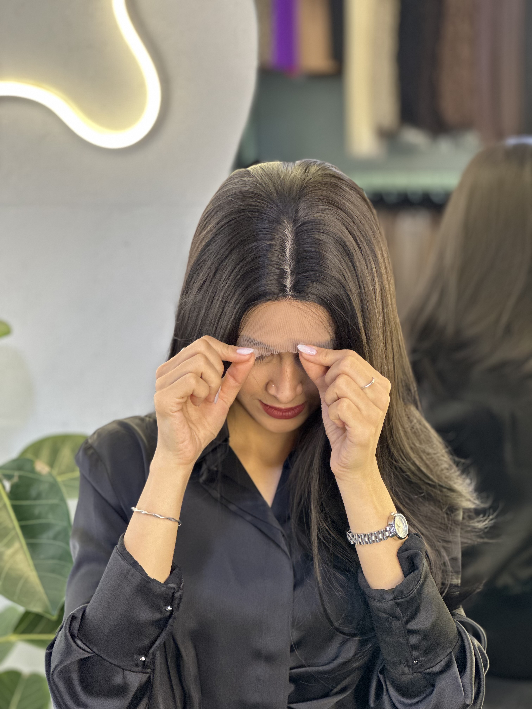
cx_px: 266
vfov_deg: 25.3
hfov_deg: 19.1
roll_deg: +0.3
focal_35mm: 77
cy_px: 354
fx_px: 1578
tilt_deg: -7.1
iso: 160
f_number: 2.8
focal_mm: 9
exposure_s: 1/33
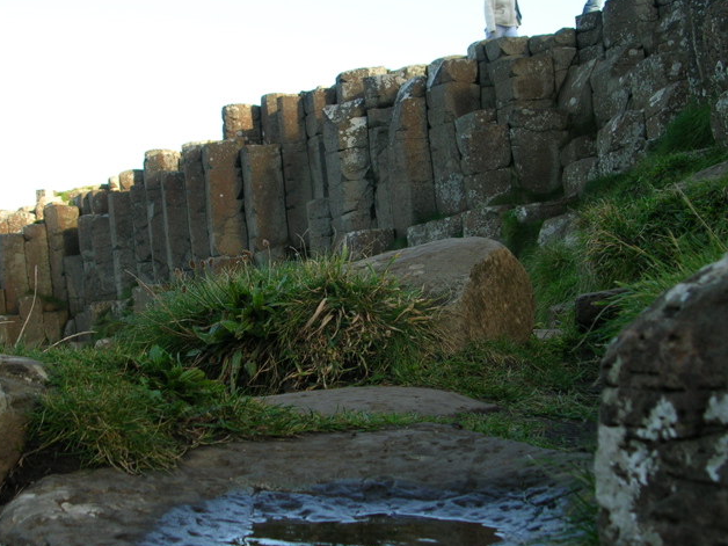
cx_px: 358
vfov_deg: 27.0
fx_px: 1136
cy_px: 274
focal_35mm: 54
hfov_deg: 35.5
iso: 50
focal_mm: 8
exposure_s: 1/176
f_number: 3.2
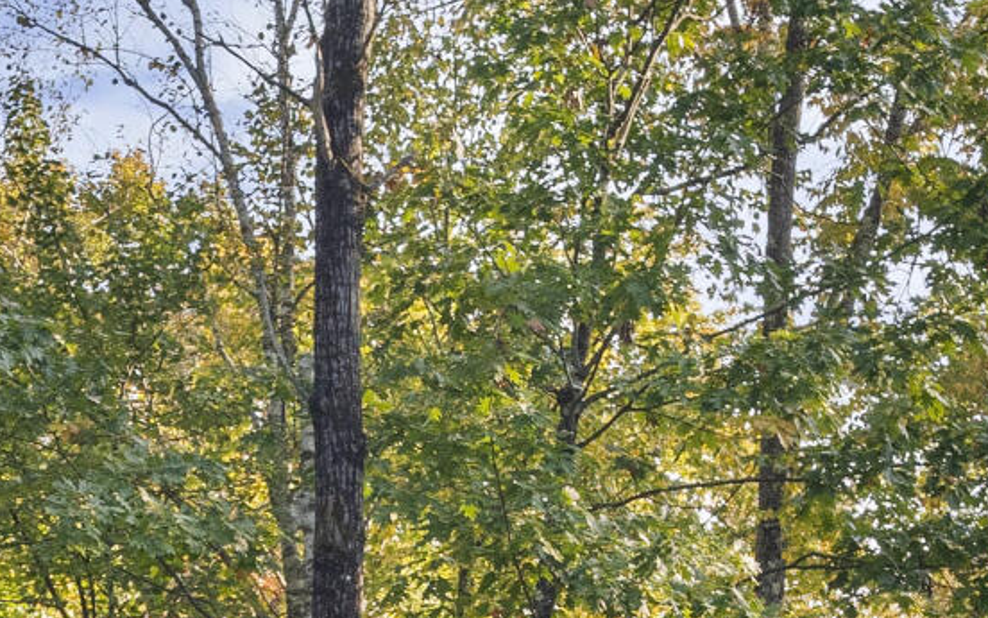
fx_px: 5358
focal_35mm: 199
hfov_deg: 10.5
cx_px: 116
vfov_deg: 6.3
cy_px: 1548
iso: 800
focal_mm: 35.9
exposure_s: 1/160
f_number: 6.3
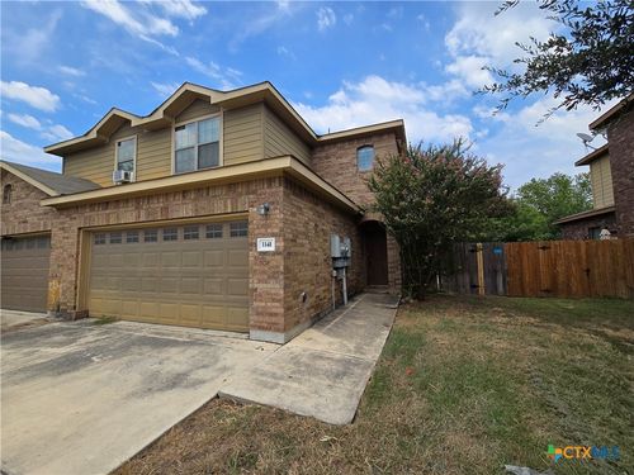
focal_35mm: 13
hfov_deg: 106.2
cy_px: 238
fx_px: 238
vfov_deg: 89.9
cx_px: 317
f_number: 2.2
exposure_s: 1/2000
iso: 50
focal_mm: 2.2
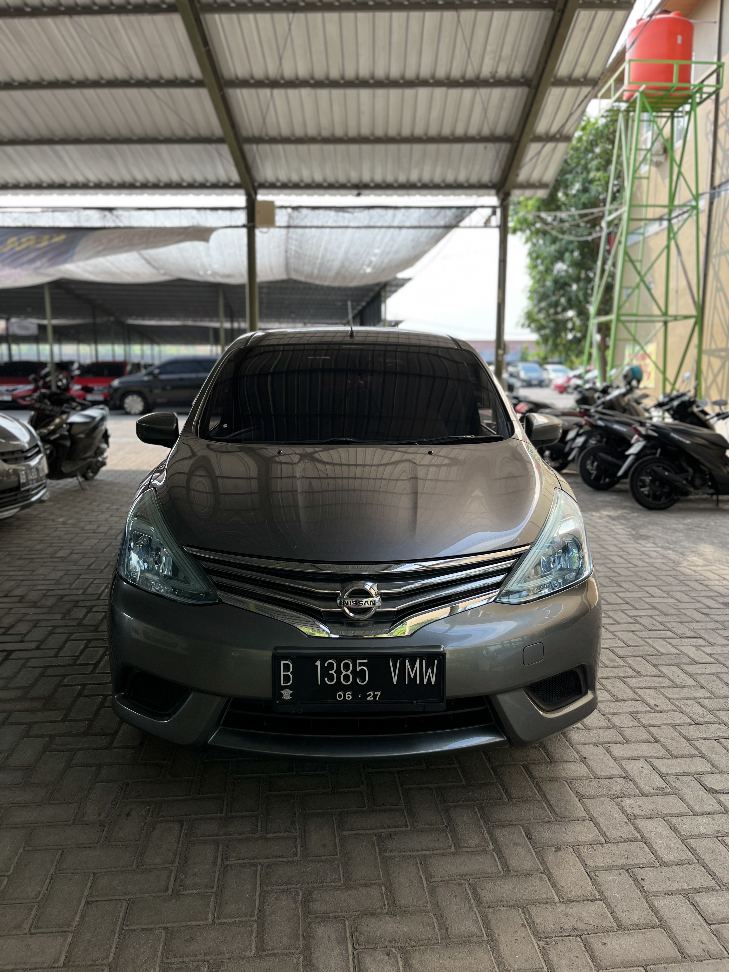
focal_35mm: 26
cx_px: 364
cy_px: 486
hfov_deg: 53.1
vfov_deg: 67.3
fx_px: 730
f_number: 1.6
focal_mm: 5.1
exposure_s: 1/680
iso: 50
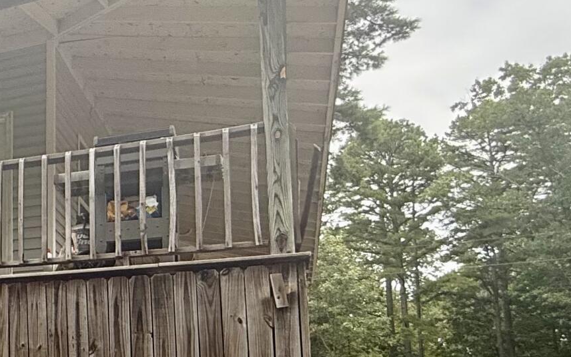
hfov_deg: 29.8
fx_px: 809
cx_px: -197
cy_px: 322
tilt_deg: +9.3
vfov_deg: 24.2
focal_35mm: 52
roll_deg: -1.8
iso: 64
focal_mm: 2.22
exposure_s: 1/326
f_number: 2.2
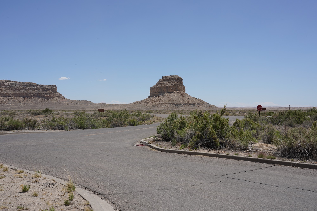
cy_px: 106
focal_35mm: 37
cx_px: 158
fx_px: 326
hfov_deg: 51.9
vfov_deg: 36.0
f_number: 18
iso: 100
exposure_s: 1/100
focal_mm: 37
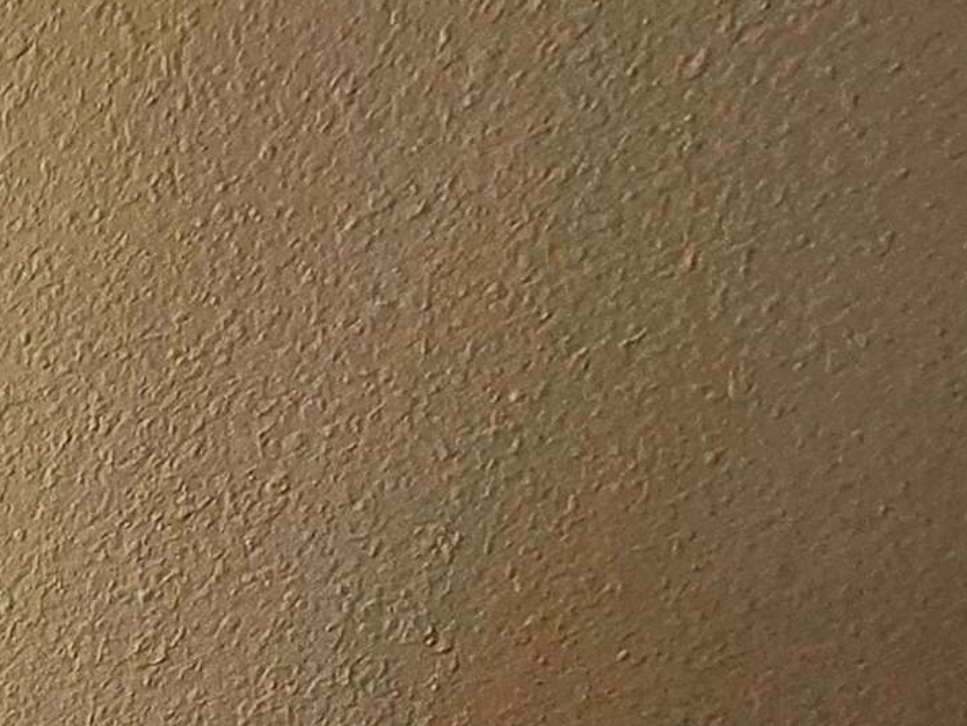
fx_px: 1565
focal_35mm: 56
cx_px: -1002
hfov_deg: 18.9
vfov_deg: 19.5
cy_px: 1305
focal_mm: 2.2
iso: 250
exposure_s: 1/60
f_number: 2.2
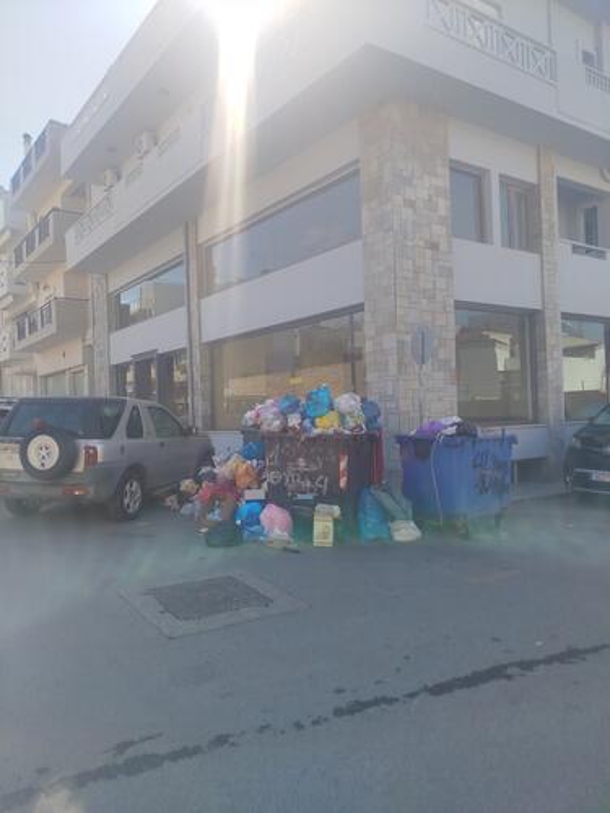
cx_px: 305
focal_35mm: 24
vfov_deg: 71.6
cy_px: 406
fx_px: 564
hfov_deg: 56.8
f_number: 1.7
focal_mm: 5.31
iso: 50
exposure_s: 1/1063
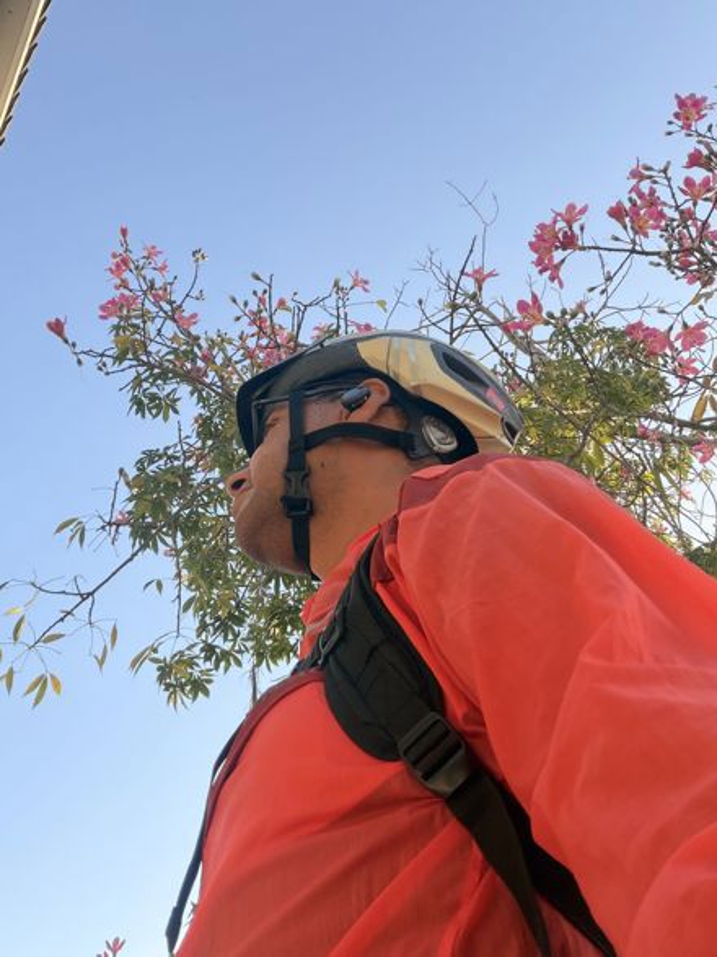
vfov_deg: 60.0
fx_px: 829
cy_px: 478
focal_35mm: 30
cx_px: 358
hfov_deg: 46.8
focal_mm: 2.71
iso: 50
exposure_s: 1/197
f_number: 1.9
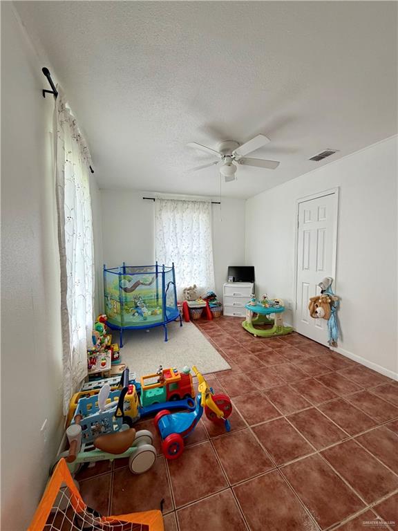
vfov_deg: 102.1
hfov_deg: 85.7
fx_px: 215
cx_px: 199
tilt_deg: -4.3
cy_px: 266
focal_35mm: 14
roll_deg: +0.0
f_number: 2.2
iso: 200
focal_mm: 2.22
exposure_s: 1/121
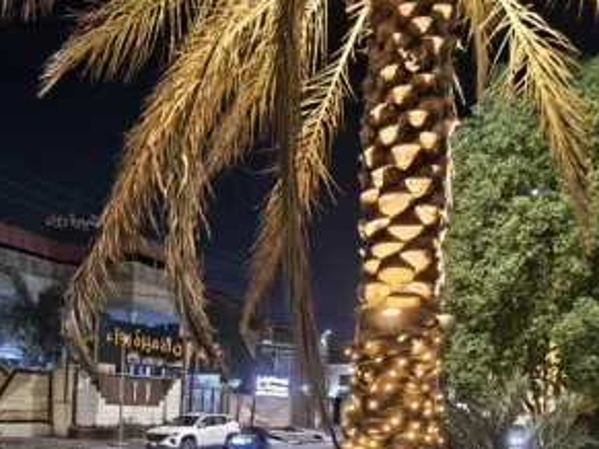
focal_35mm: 33
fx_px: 571
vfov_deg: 39.5
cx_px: 255
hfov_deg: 55.2
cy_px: 412
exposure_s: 1/11.1
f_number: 2.2
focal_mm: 1.91
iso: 2000
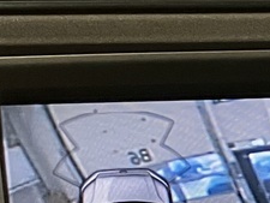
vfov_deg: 8.2
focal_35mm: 179
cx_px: 336
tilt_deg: -11.3
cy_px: 240
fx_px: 1397
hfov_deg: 10.8
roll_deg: -0.1
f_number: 1.8
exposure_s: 1/57
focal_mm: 3.99
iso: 160
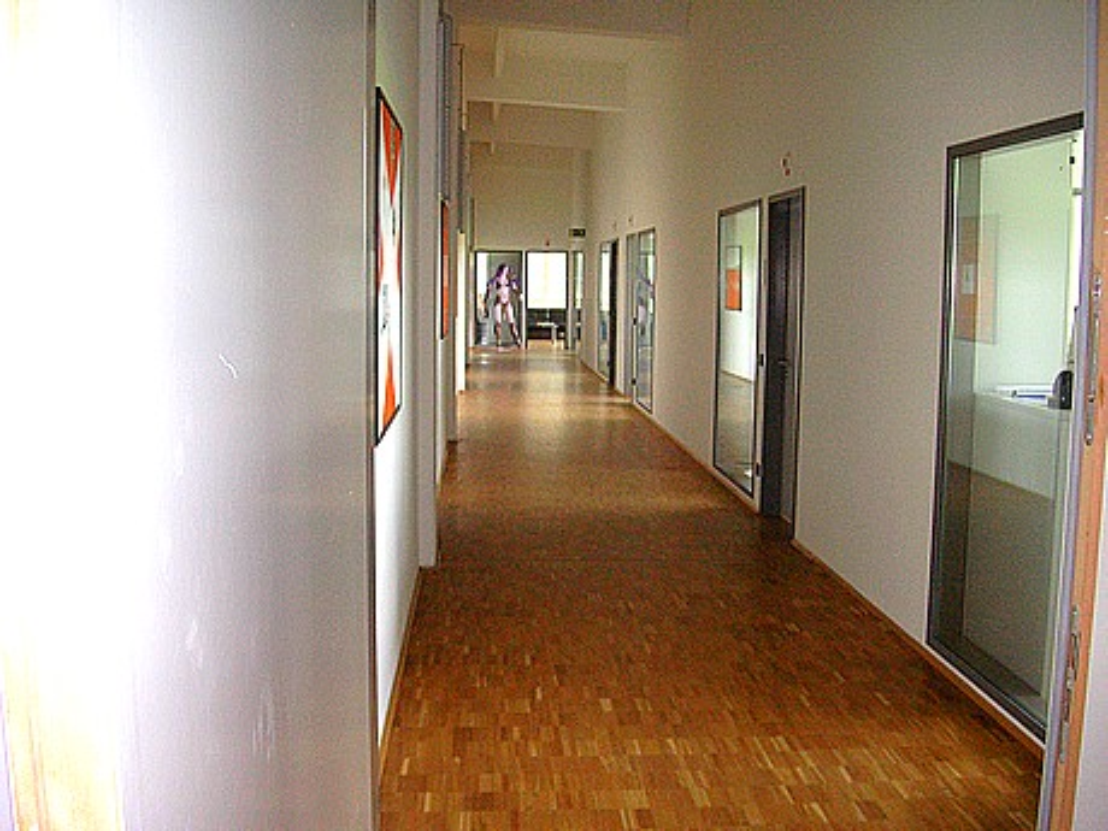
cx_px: 554
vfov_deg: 38.7
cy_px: 416
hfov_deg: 50.1
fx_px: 1184
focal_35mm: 37
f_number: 2.8
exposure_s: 1/45
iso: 160
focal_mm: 6.1
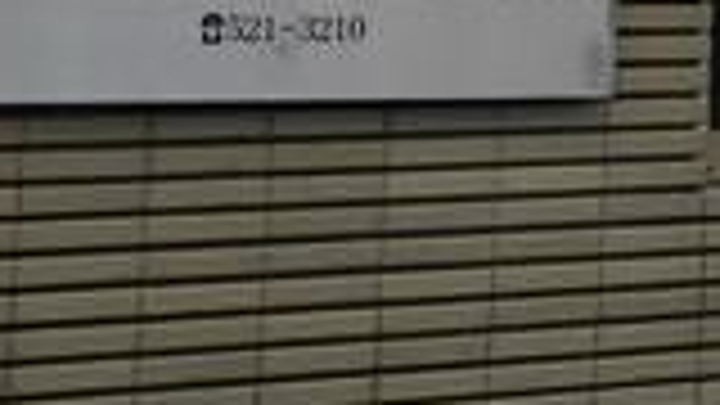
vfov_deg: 5.9
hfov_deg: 10.5
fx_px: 3723
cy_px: -626
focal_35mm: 195
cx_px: 1174
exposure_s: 1/250
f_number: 6.3
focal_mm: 14
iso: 200
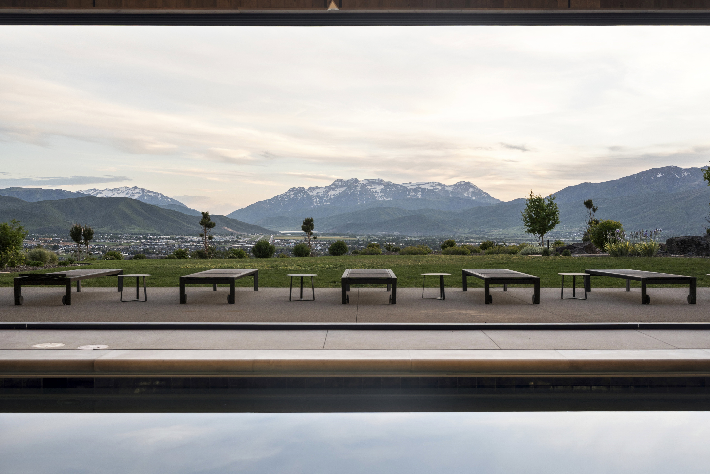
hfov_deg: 56.6
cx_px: 355
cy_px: 237
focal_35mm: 33
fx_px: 659
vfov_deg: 39.5
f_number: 5.6
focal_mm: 33.4
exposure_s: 1/6
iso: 500
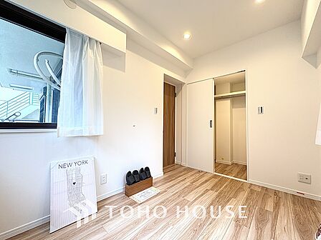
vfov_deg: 85.7
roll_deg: +0.0
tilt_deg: +1.7
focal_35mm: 14
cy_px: 120
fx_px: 130
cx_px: 160
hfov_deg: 102.1
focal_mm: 2.22
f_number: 2.2
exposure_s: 1/99
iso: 200
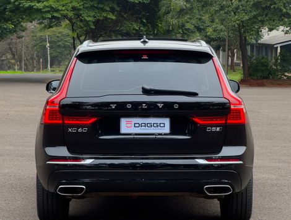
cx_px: 146
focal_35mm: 77
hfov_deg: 25.3
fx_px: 648
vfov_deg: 19.2
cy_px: 110
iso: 64
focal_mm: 9
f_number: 2.8
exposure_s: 1/99
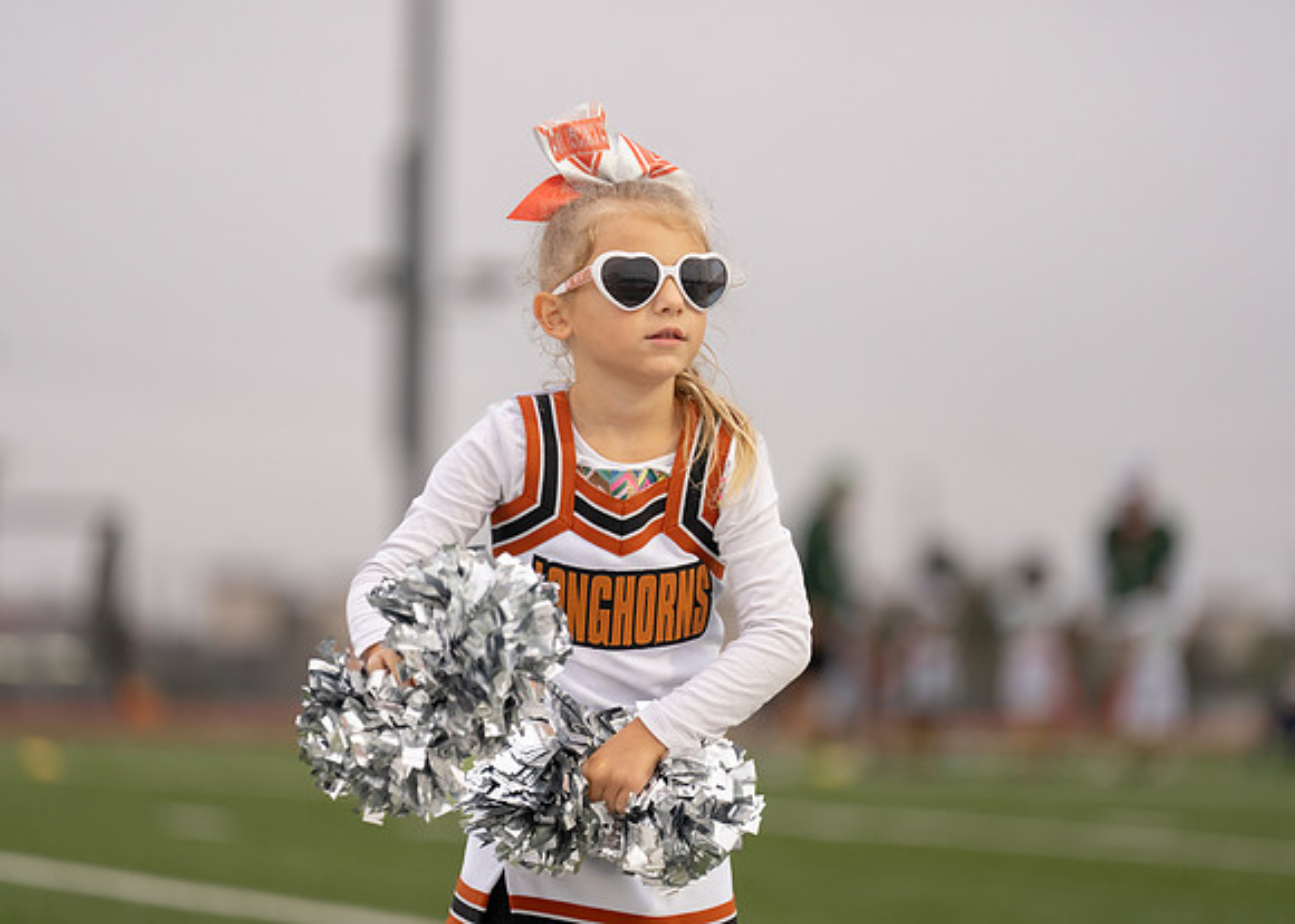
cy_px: 462
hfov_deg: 10.9
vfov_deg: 7.8
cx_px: 648
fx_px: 6781
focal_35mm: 184
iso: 500
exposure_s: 1/1000
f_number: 2.8
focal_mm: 176
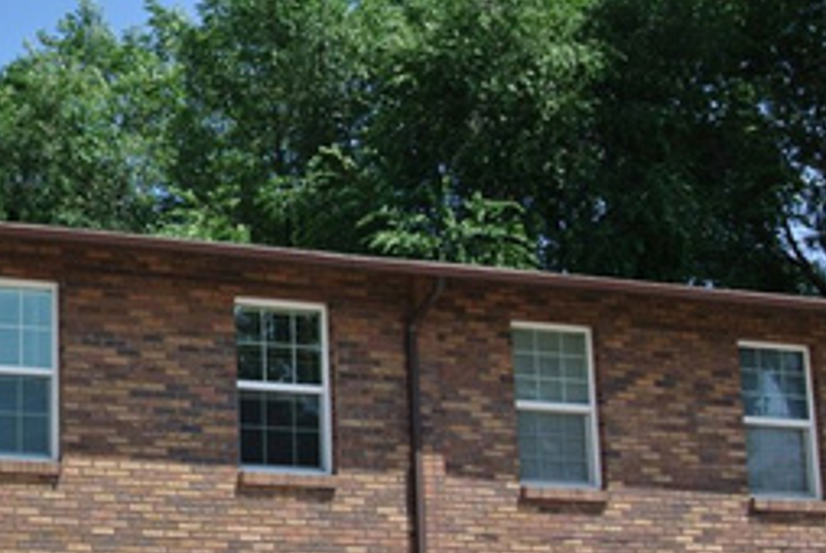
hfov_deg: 27.2
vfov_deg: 19.8
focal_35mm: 68
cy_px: 462
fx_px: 1562
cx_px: -75
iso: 100
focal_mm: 10
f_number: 4.5
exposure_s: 1/640
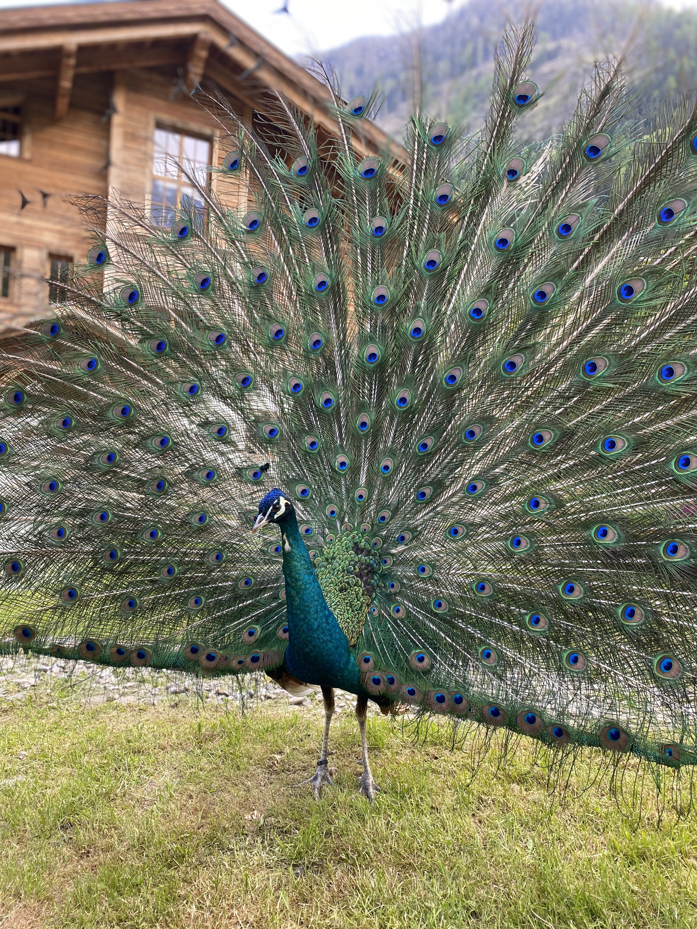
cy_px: 464
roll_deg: -2.6
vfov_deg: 67.3
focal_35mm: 26
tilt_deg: +0.5
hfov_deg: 53.1
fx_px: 698
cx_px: 348
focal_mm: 4.25
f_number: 1.8
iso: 50
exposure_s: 1/121
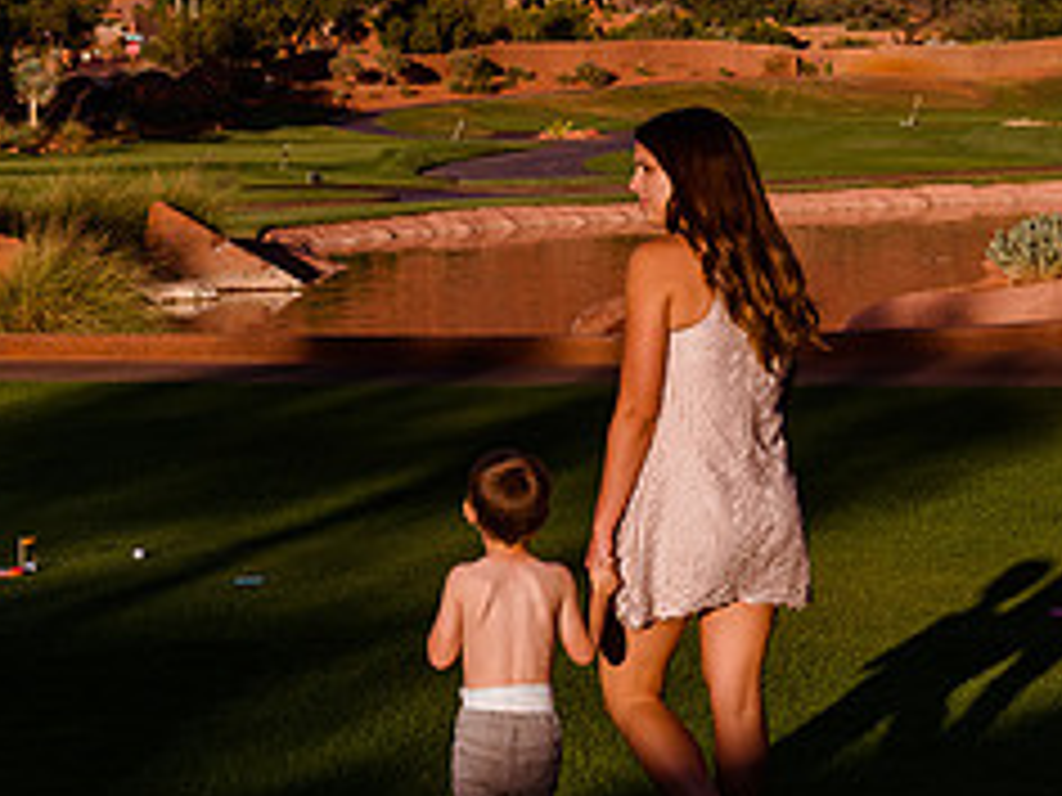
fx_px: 3620
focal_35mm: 118
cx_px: 297
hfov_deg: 16.6
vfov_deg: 12.6
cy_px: 391
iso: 1000
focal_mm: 50
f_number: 16
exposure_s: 1/400
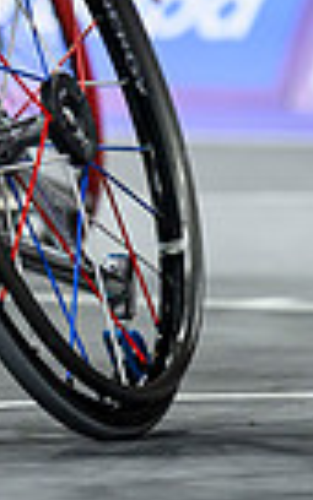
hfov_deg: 1.9
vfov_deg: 3.0
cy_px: -392
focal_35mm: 688
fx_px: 9390
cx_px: -348
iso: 2500
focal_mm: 125
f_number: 3.2
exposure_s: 1/1600
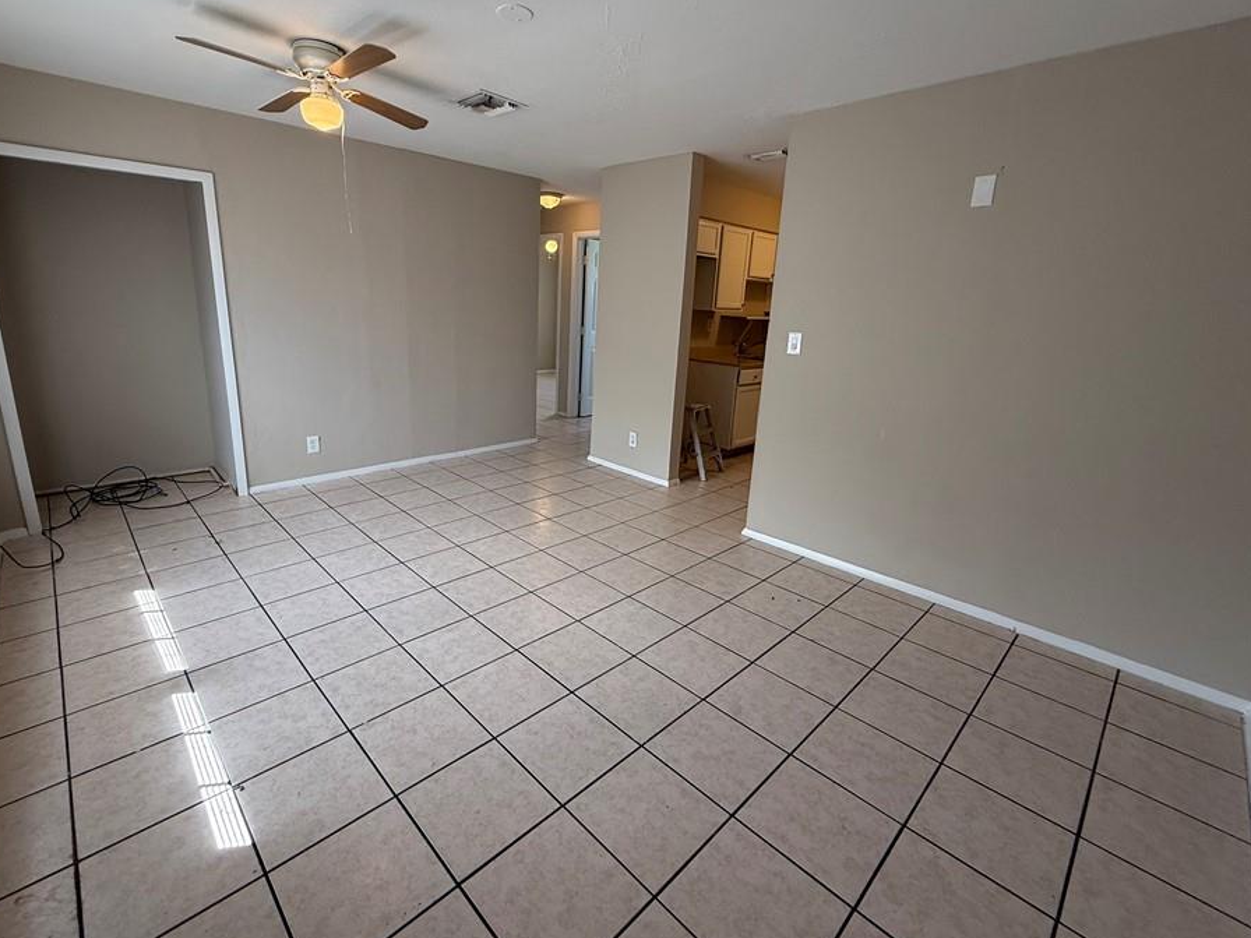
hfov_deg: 94.4
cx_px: 585
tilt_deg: -13.3
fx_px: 578
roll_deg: -3.7
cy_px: 434
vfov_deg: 78.0
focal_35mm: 16
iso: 125
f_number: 2.2
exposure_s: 1/99
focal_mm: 2.22
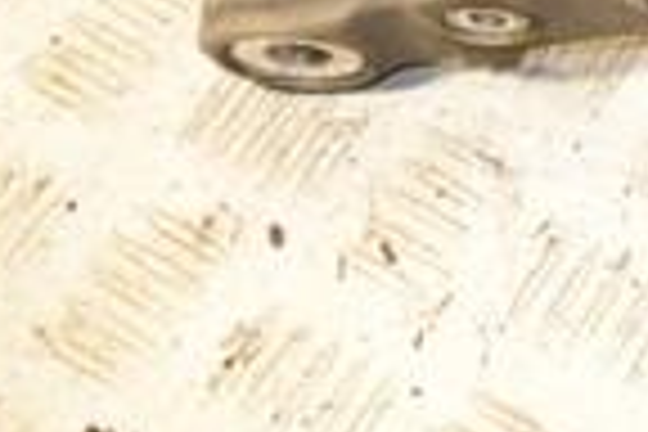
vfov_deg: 8.6
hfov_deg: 12.2
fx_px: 2700
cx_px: 1287
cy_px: -450
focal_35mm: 150
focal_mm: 24
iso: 800
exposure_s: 1/200
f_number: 5
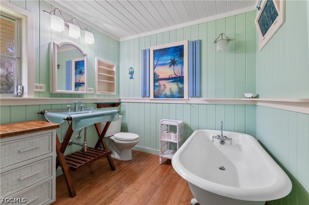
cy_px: 102
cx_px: 154
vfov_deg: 77.1
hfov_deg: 100.5
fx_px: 129
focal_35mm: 15
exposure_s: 1/4
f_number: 8
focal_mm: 10
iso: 200
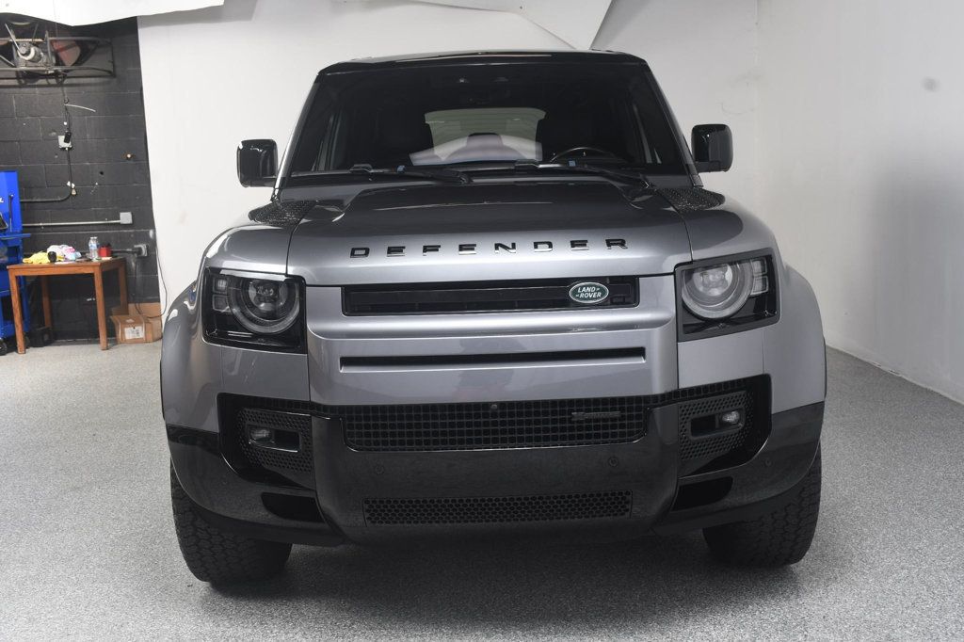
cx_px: 482
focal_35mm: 40
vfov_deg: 33.4
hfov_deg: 48.5
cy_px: 321
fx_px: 1071
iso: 100
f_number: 8
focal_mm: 27
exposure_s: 1/160
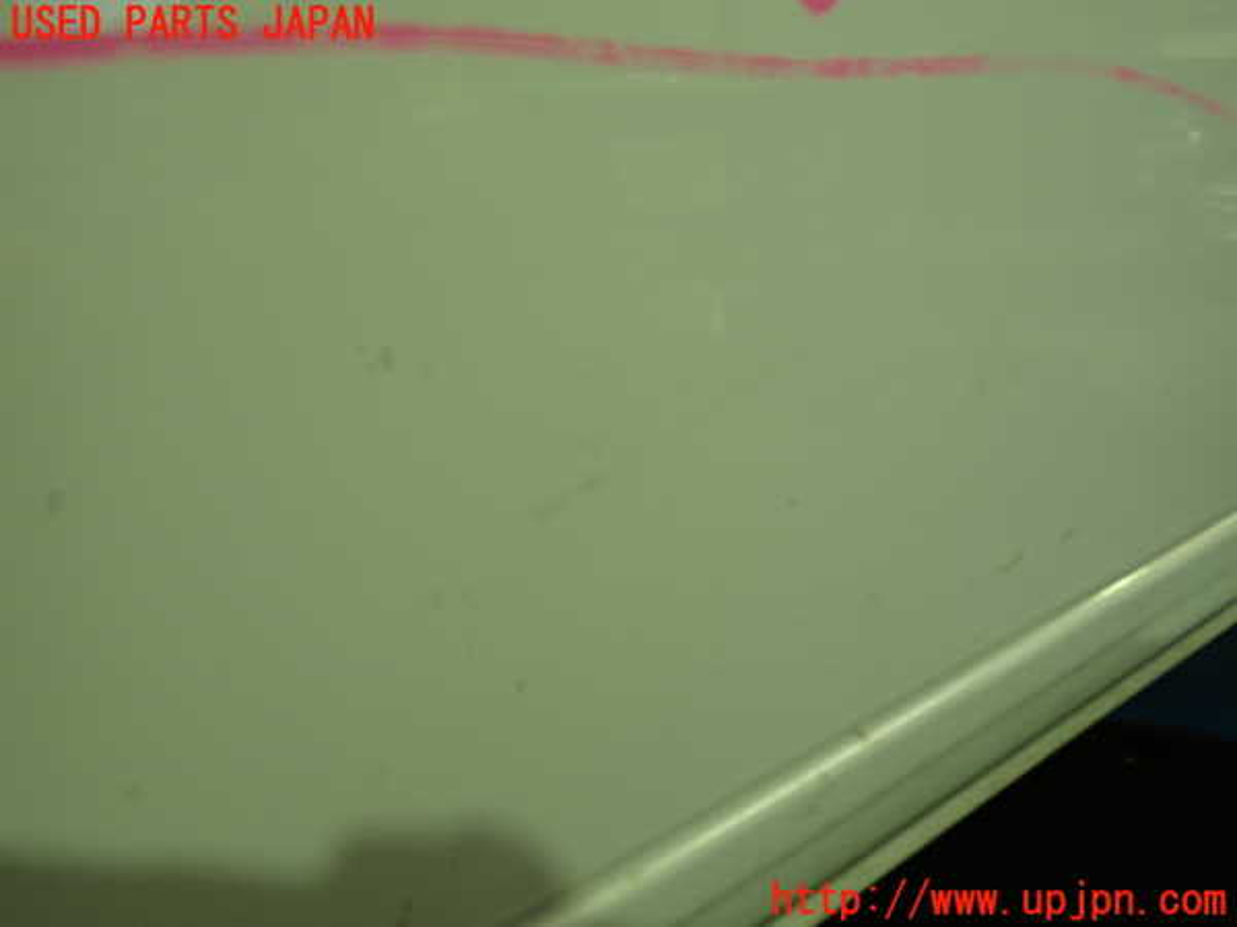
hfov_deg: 60.0
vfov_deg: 46.8
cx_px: 618
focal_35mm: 30
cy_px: 464
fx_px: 1072
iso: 200
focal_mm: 5.4
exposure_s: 1/30
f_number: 2.3
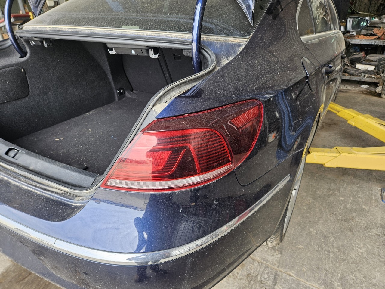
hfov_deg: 73.9
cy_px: 144
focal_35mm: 23
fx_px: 256
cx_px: 192
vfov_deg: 58.9
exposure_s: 1/120
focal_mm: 5.4
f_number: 1.8
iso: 50
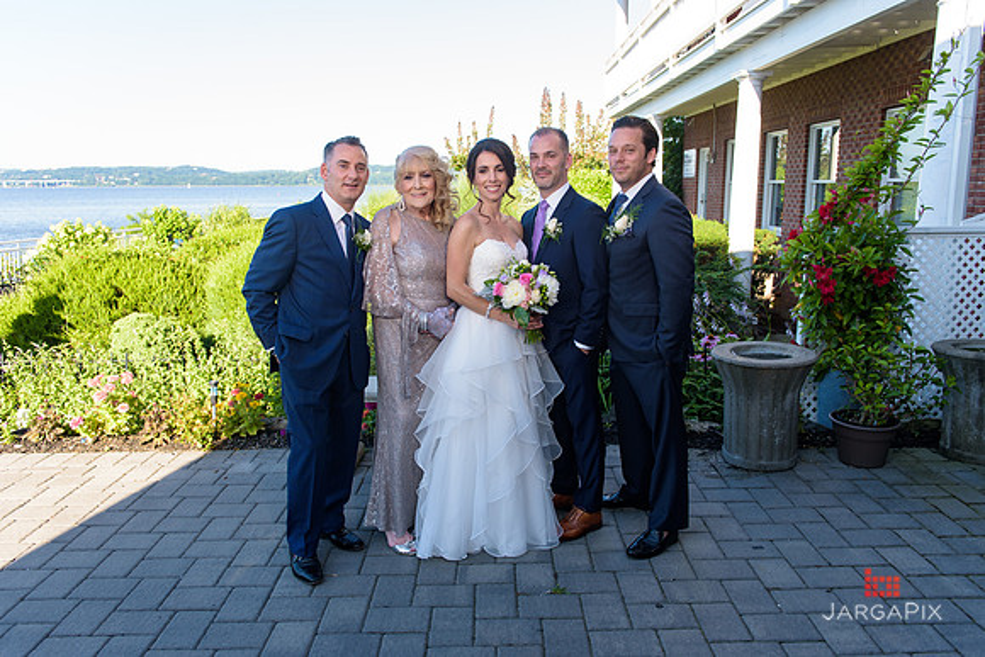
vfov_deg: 48.0
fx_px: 739
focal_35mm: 27
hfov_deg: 67.4
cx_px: 492
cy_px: 328
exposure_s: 1/250
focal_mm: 27
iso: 200
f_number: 4
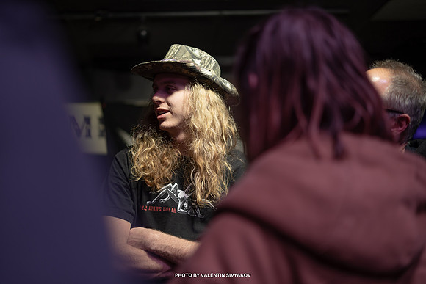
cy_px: 142
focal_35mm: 50
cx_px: 213
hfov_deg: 39.6
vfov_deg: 27.0
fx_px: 592
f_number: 1.8
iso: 80
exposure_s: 1/125
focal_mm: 50
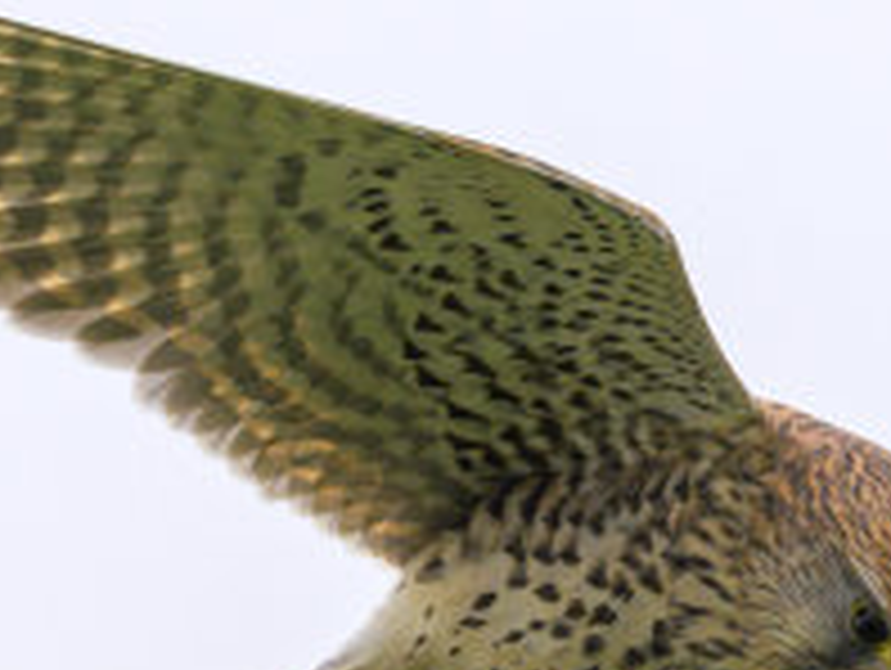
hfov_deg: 0.9
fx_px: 57392
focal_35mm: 2227
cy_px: 468
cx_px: 896
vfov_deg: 0.7
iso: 800
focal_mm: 500
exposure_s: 1/1000
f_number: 8
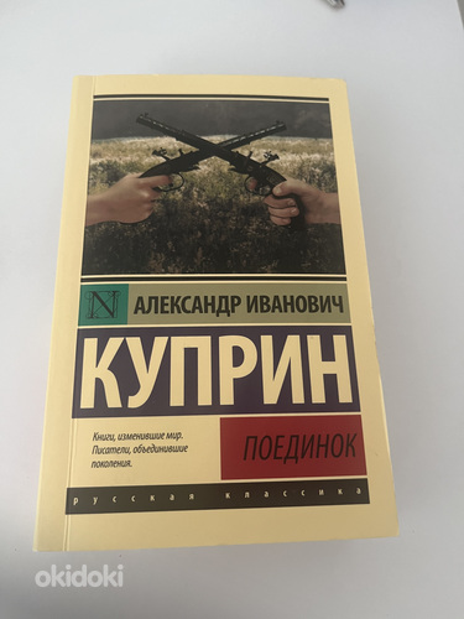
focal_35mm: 26
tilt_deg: -71.4
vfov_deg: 67.3
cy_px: 310
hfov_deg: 53.1
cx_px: 232
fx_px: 465
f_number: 1.6
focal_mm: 5.1
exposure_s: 1/60
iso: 250
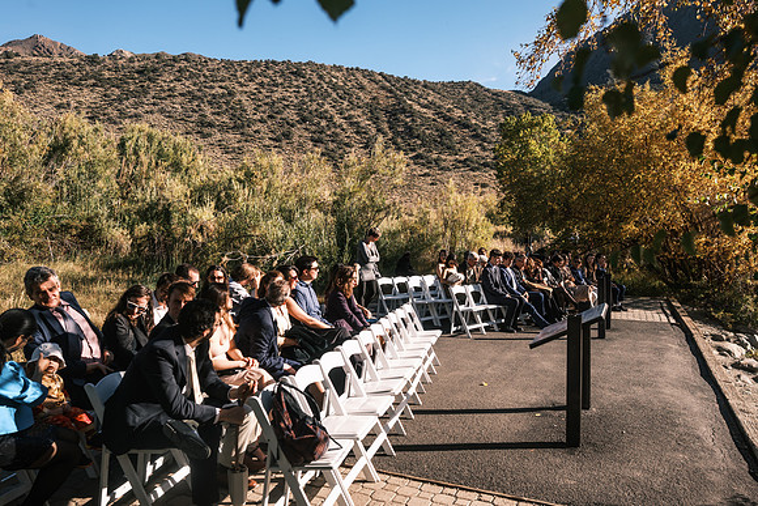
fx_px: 569
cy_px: 253
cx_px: 379
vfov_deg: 48.0
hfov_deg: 67.4
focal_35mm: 27
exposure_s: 1/600
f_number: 4
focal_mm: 18
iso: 125
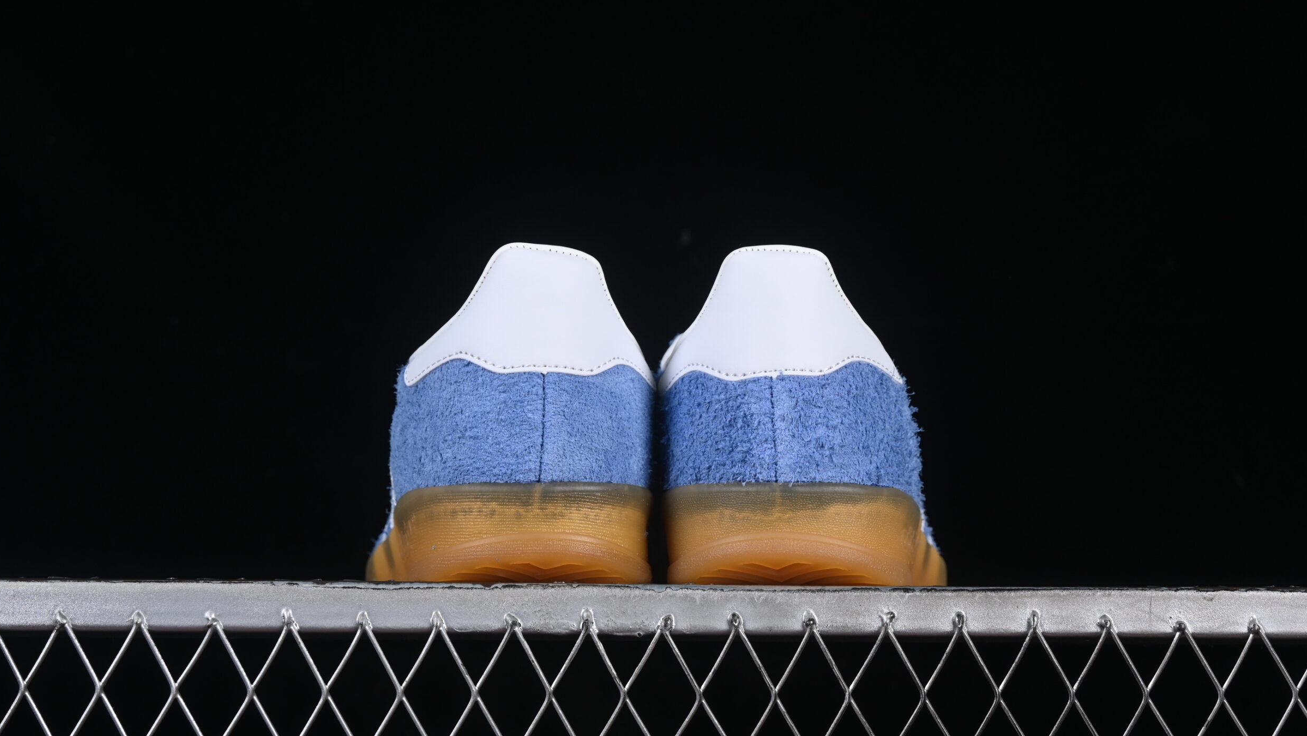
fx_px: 2807
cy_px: 301
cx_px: 666
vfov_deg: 14.9
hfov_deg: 26.2
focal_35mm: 81
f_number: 8
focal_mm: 50
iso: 160
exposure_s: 1/80
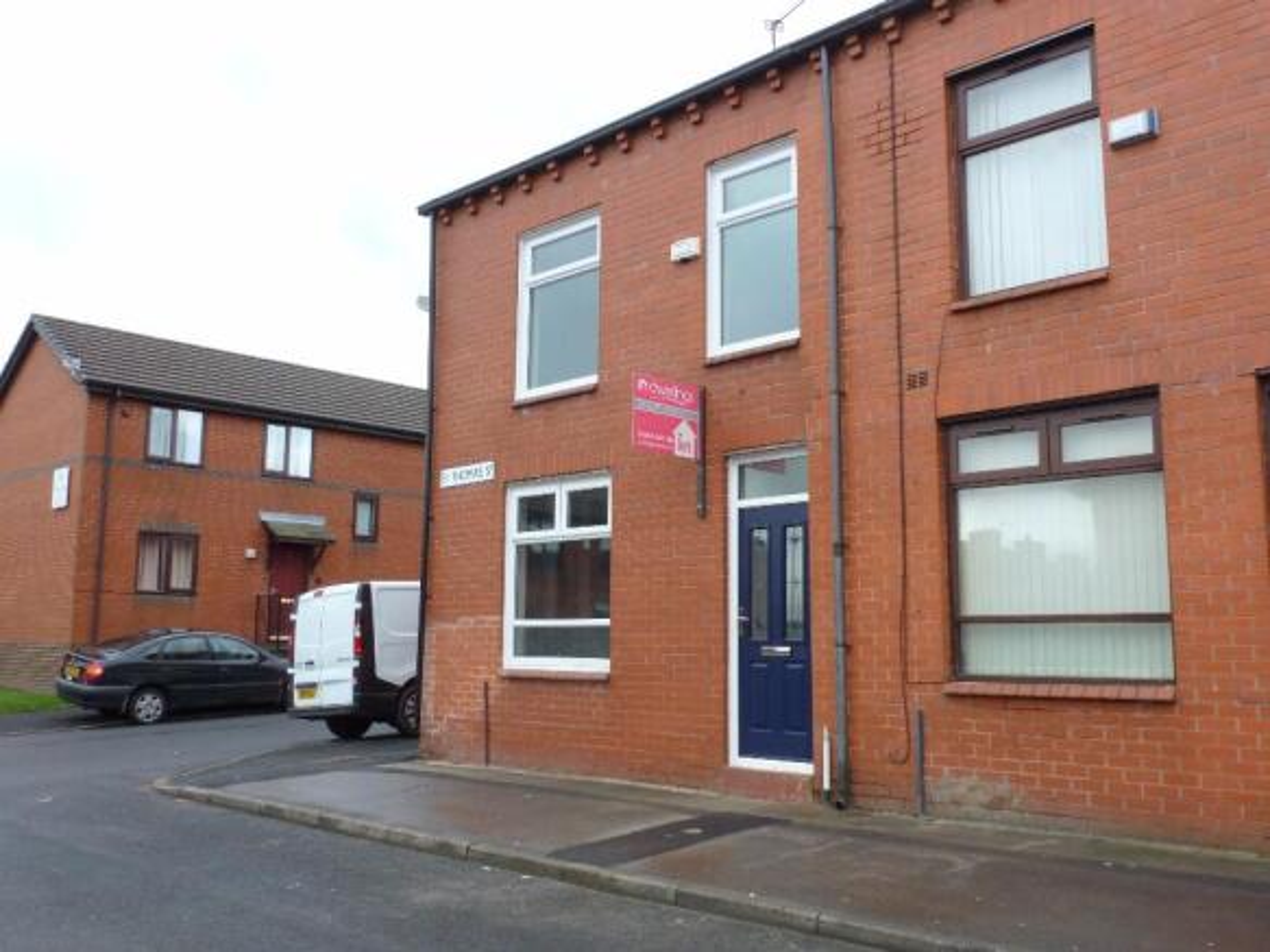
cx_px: 635
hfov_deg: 60.0
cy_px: 476
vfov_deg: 46.8
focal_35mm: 30
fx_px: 1100
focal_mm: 5.4
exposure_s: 1/125
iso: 100
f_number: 3.5
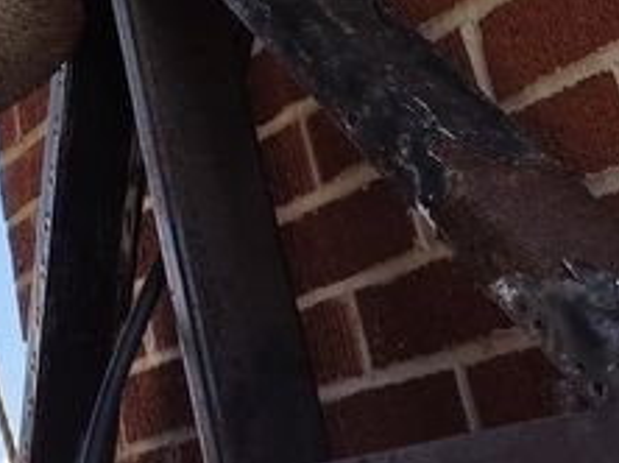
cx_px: -485
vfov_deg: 16.7
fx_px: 1483
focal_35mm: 83
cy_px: -151
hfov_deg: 18.6
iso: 80
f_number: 1.8
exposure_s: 1/2500
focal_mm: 5.4
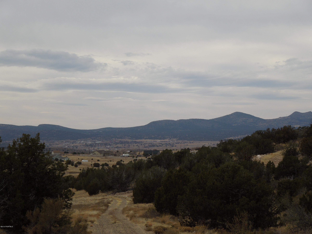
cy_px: 117
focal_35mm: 119
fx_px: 1073
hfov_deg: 16.6
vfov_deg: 12.5
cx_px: 156
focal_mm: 21.5
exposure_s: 1/800
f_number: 4.8
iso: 100
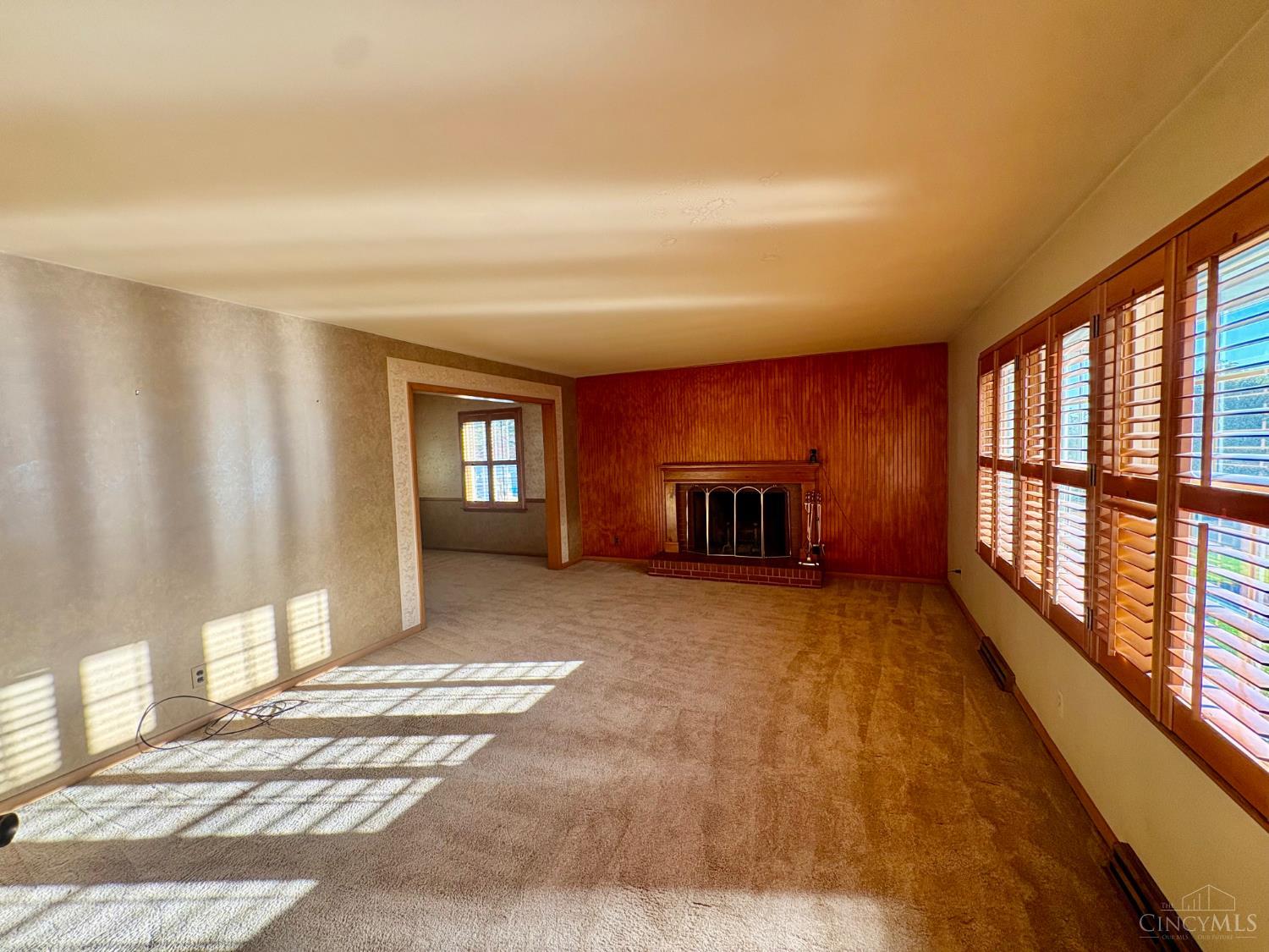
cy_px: 476
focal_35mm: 14
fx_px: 513
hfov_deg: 102.1
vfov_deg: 85.7
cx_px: 634
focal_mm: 2.22
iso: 200
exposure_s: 1/99
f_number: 2.2
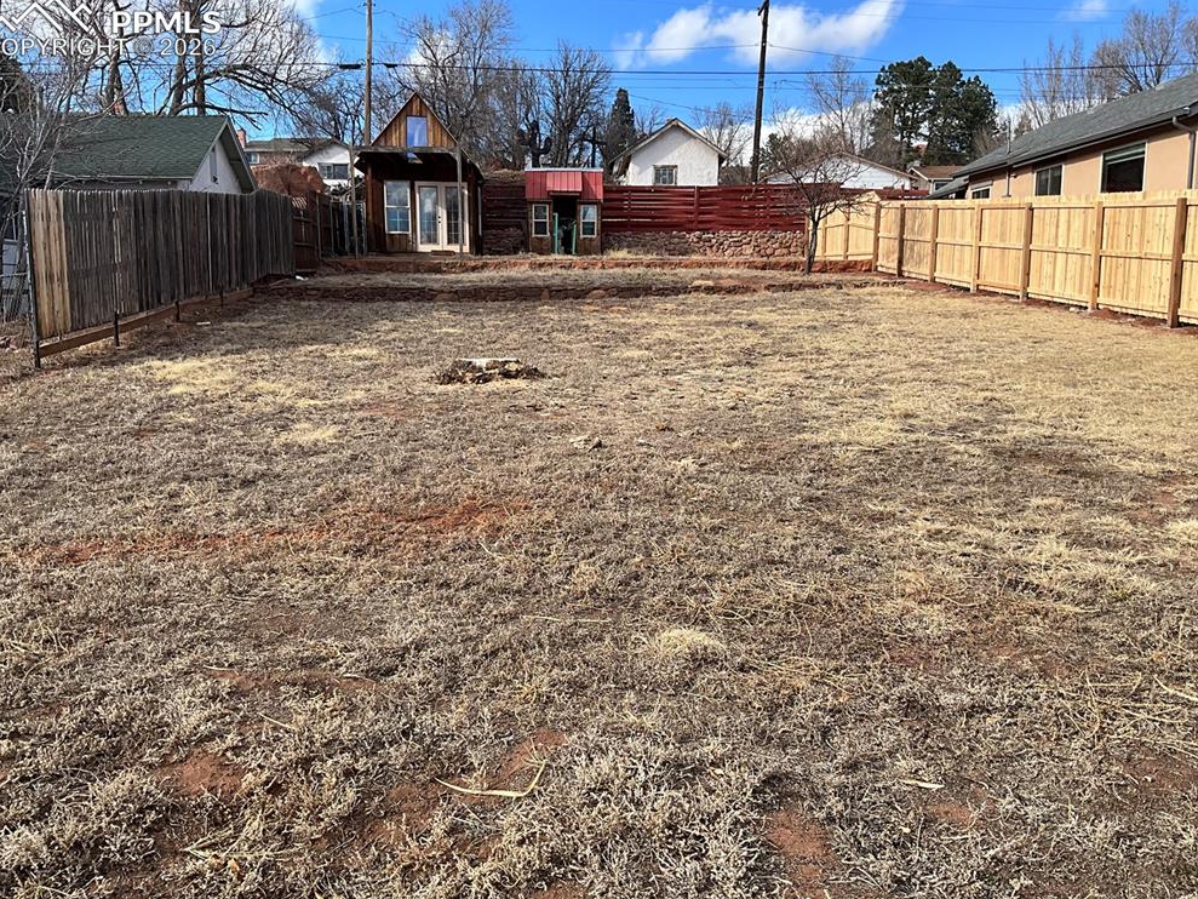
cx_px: 598
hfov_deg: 60.0
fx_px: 1038
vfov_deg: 46.8
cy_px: 454
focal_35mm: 30
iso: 25
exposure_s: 1/962
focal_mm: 3
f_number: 1.8
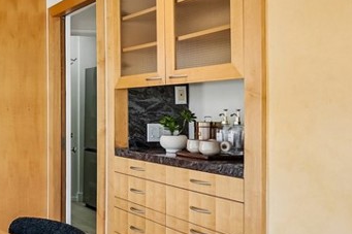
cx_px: -125
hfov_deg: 30.6
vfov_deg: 28.0
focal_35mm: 48
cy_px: 129
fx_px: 469
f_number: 8
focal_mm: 16
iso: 400
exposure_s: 1/30
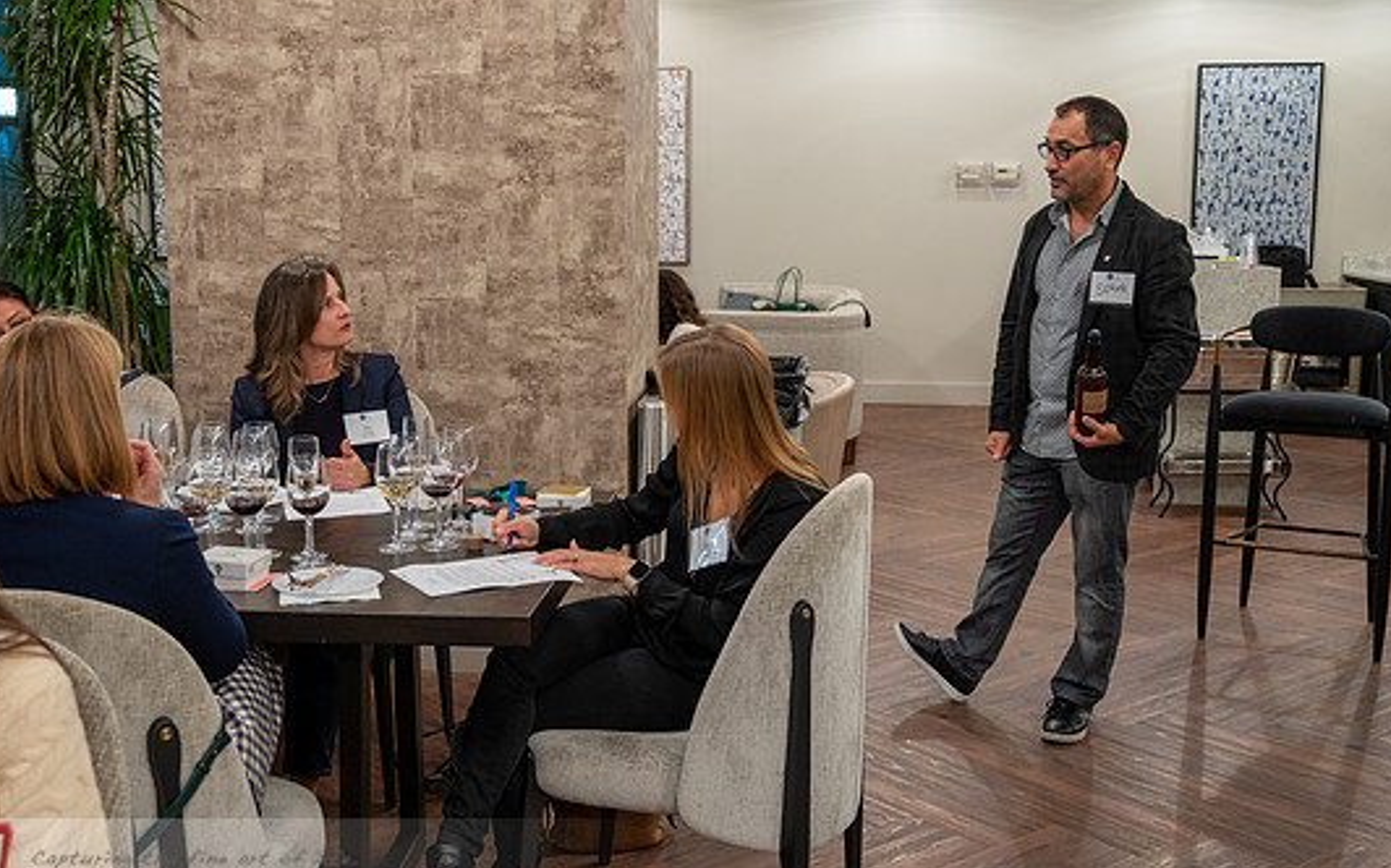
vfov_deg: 32.0
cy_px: 416
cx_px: 656
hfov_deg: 49.3
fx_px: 1516
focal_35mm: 40
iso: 2000
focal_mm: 36
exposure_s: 1/80
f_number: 4
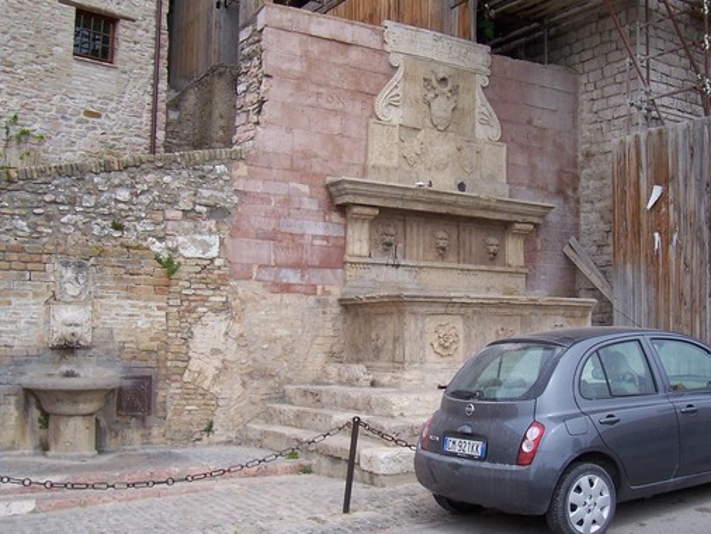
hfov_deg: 43.7
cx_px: 419
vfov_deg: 33.6
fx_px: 884
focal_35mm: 43
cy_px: 282
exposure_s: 1/350
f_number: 5.6
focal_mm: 5.6
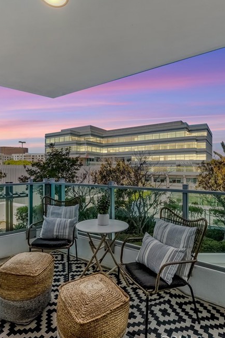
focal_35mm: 19
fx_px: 178
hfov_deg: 64.5
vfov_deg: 86.9
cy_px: 170
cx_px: 108
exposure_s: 1/40
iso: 800
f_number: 13
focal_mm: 12
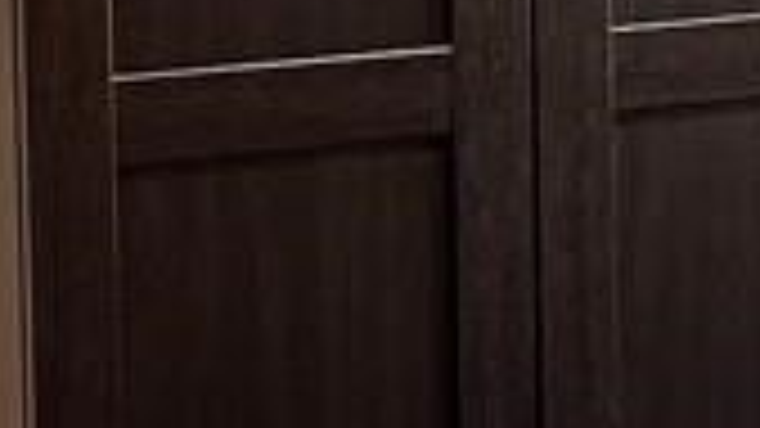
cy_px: -144
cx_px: 711
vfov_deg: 7.0
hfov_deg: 12.4
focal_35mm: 172
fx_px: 3466
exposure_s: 1/60
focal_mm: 5.7
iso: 250
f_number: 1.5
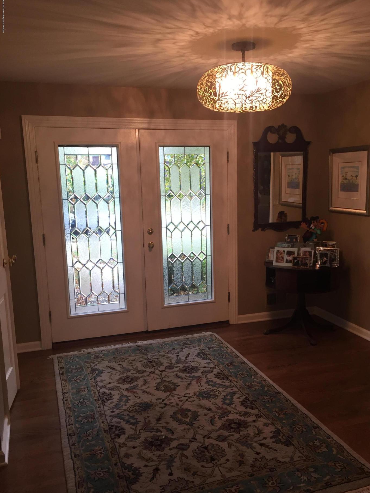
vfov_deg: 56.8
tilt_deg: -9.2
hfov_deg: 44.1
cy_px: 261
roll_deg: +0.5
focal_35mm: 32
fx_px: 456
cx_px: 195
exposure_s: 1/30
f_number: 2.2
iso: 32
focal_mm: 4.15
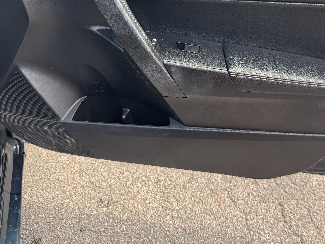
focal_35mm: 39
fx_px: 366
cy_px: 50
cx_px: 195
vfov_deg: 35.7
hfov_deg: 47.6
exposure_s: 1/262
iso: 64
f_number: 1.78
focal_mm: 6.76
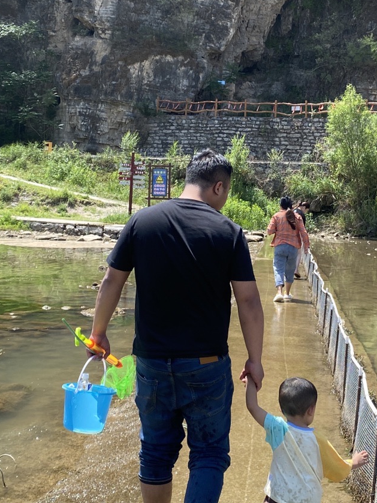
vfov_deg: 30.9
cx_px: 231
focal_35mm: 62
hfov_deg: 23.6
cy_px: 162
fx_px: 901
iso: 32
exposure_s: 1/934
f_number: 1.8
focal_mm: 4.25
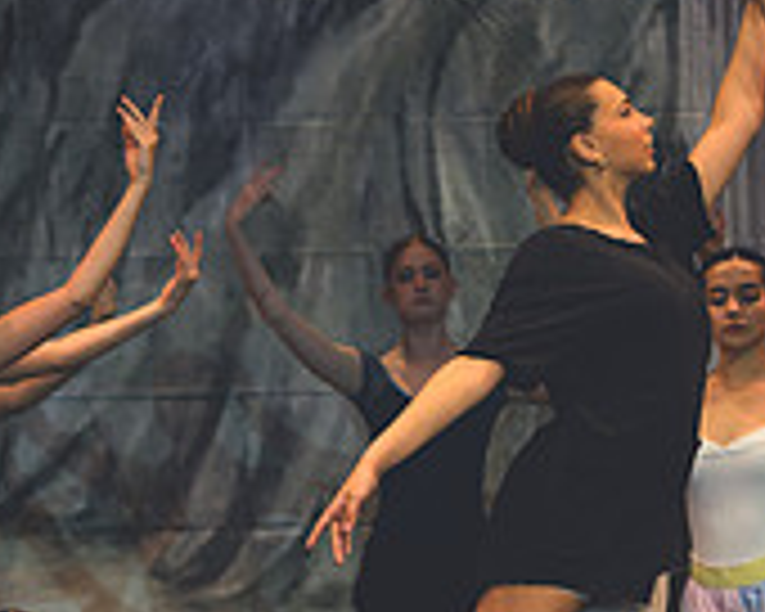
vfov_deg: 6.0
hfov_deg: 7.5
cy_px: 839
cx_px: -54
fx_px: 5796
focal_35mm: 256
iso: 720
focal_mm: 80
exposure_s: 1/500
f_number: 2.8
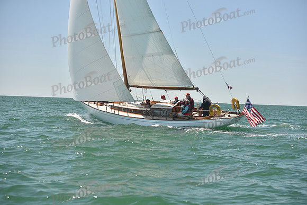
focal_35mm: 70
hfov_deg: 28.8
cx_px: 154
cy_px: 102
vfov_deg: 19.5
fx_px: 597
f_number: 4.5
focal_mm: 70
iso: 250
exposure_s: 1/800
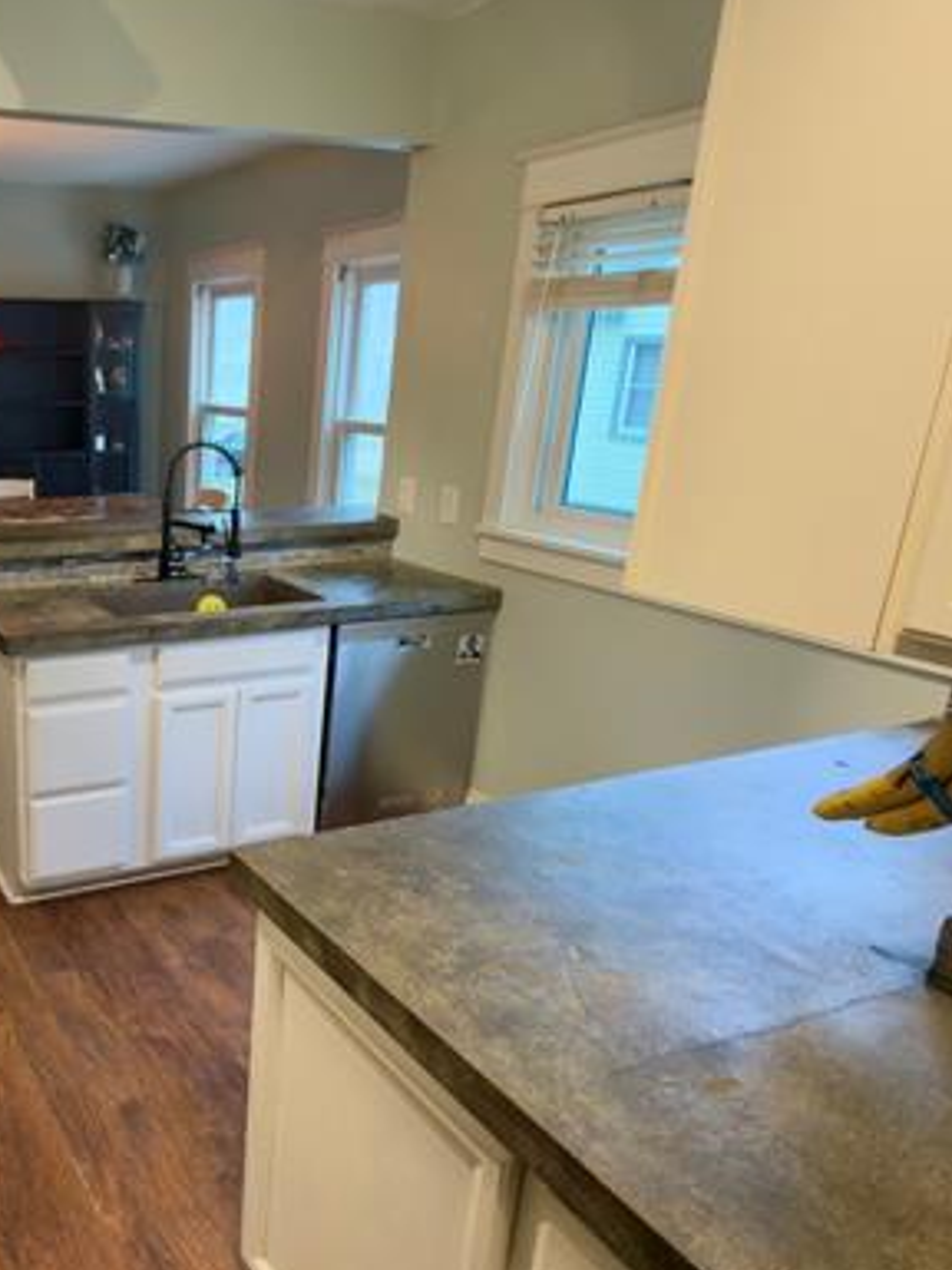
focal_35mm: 28
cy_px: 708
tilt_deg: -19.3
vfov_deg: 63.3
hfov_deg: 45.4
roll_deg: +0.4
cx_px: 109
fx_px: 1027
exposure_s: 1/30
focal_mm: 2.22
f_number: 2.2
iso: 160
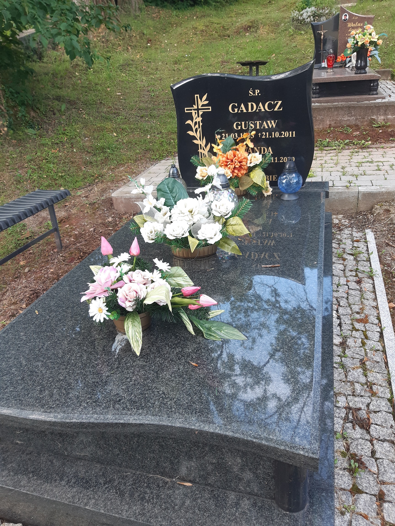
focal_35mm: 26
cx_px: 198
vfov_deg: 67.3
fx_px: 396
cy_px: 263
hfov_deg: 53.1
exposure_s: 1/121
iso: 40
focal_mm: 3.92
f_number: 1.7
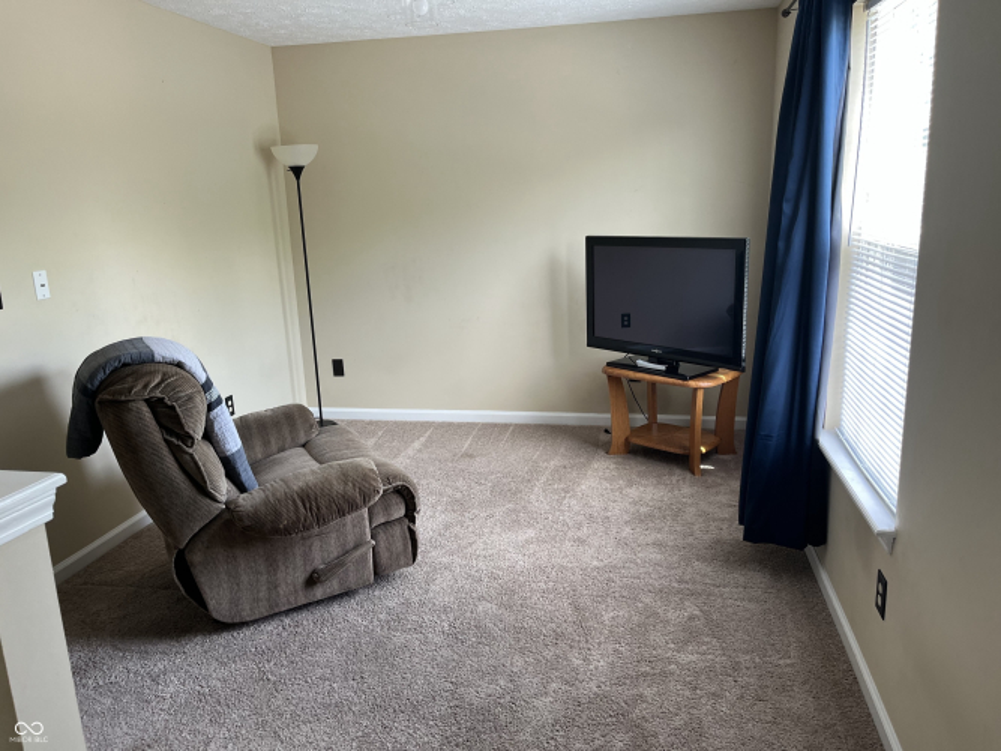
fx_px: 752
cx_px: 500
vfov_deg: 53.0
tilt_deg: -12.9
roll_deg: +2.3
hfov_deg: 67.3
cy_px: 376
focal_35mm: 26
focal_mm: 5.1
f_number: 1.6
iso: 100
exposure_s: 1/121
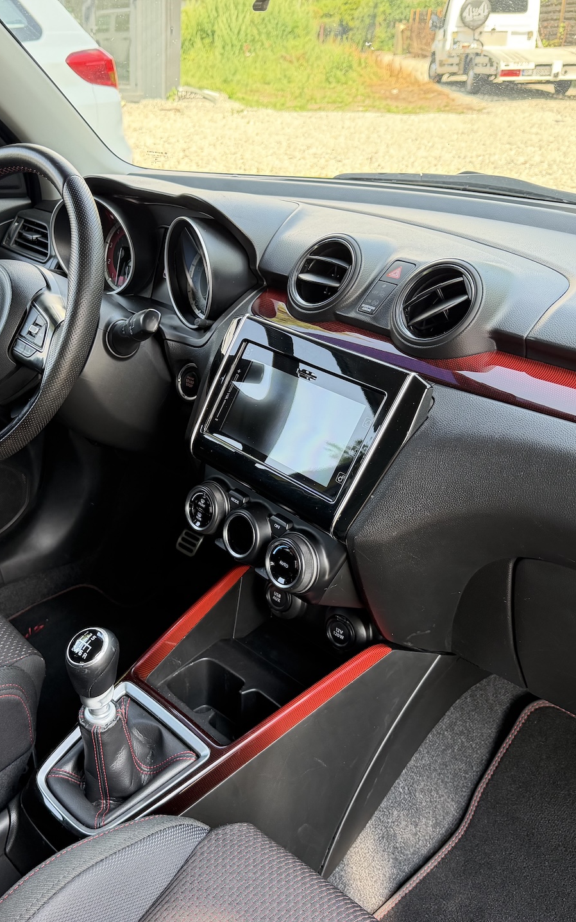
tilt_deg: -26.1
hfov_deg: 36.4
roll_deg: +0.2
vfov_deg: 56.7
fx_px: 854
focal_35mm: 34
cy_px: 461
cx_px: 144
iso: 200
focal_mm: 6.76
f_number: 1.78
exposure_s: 1/160
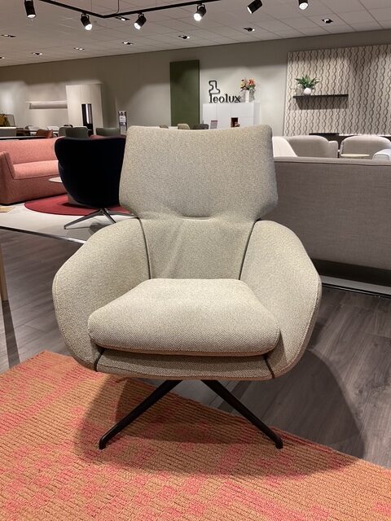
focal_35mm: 29
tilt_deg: -18.7
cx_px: 196
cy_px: 260
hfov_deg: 48.2
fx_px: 437
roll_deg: +0.7
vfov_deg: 61.7
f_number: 1.8
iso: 50
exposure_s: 1/60
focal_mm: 3
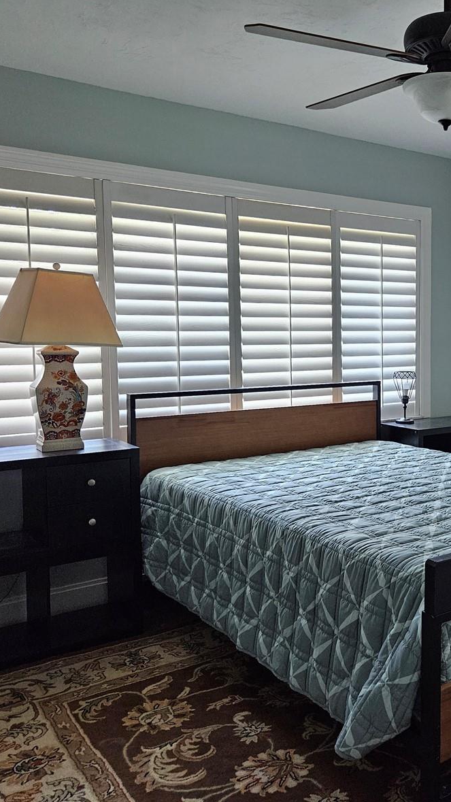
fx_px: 723
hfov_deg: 33.2
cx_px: 390
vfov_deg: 58.0
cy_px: 395
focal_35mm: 34
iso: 500
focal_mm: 5.4
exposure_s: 1/120
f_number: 1.8
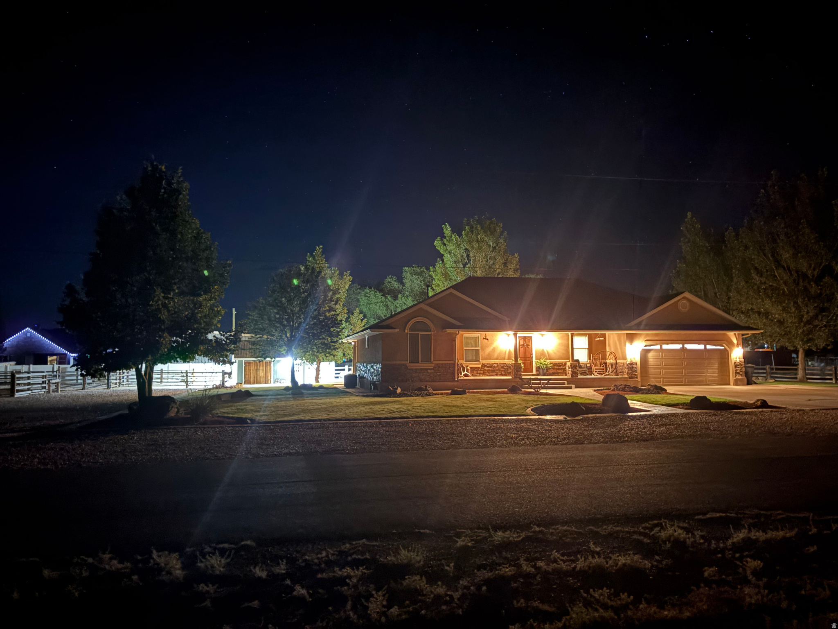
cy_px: 314
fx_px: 629
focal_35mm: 26
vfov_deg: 53.1
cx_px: 419
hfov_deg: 67.3
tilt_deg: +5.6
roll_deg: +0.5
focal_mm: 5.96
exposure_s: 1/2
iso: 2000
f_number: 1.6
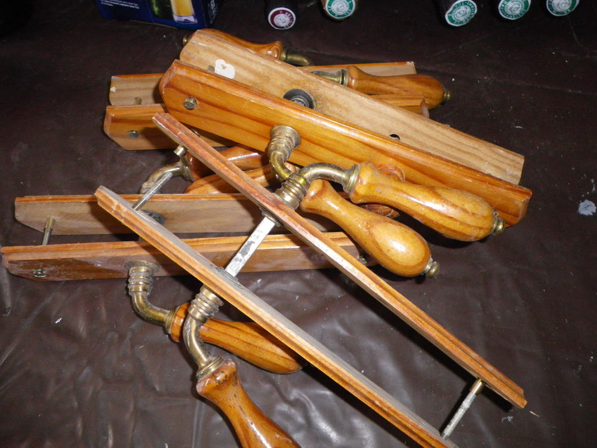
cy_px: 224
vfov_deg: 49.7
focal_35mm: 28
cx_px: 298
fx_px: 483
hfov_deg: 63.4
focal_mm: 4.9
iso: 320
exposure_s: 1/60
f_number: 2.6
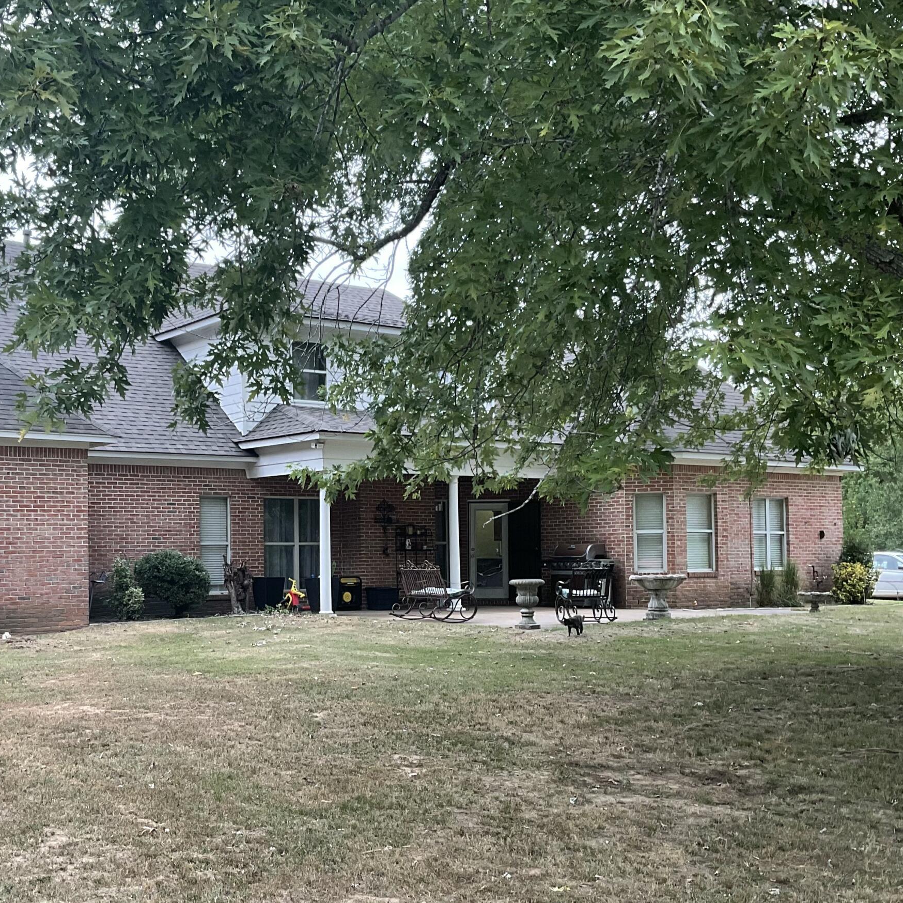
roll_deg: -0.8
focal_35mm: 44
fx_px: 1299
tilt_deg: +0.9
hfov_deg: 38.0
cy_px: 539
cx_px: 307
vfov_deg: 38.2
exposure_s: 1/120
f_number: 1.8
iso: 40
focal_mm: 3
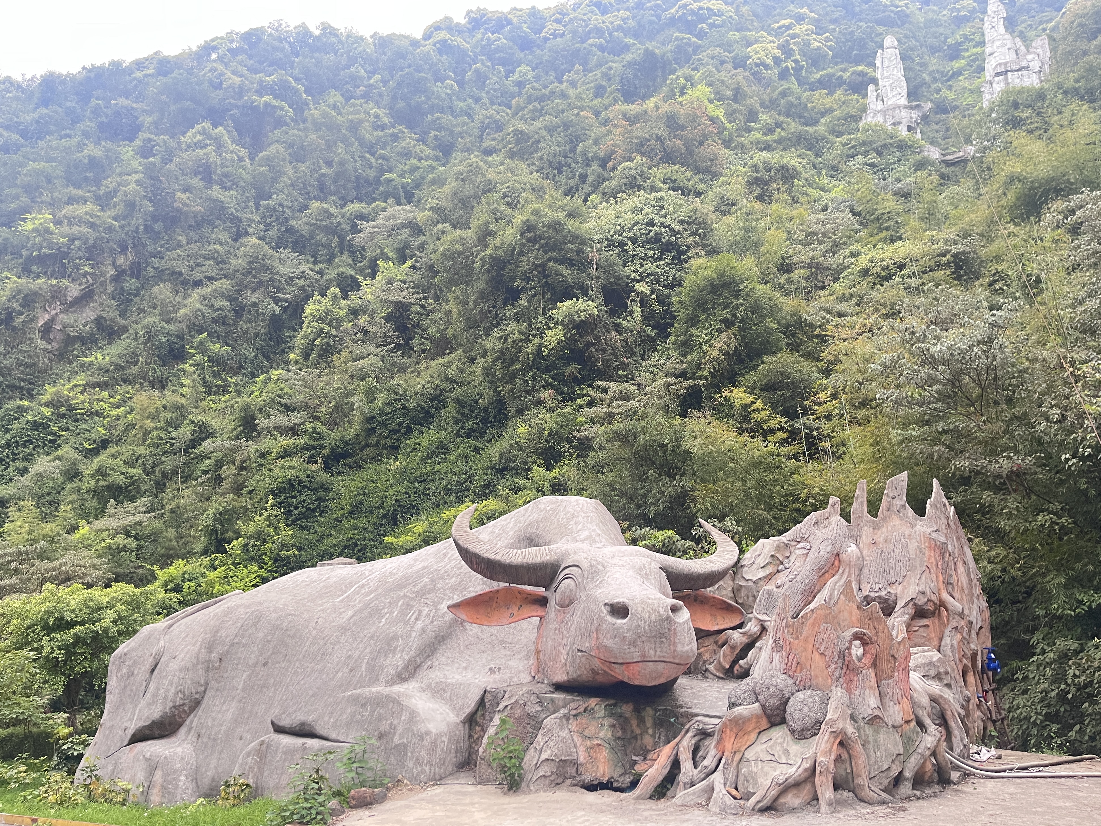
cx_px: 535
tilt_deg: +10.7
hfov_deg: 65.3
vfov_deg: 51.4
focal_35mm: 27
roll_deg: -0.5
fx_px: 859
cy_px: 413
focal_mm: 5.1
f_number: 1.6
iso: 200
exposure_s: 1/60
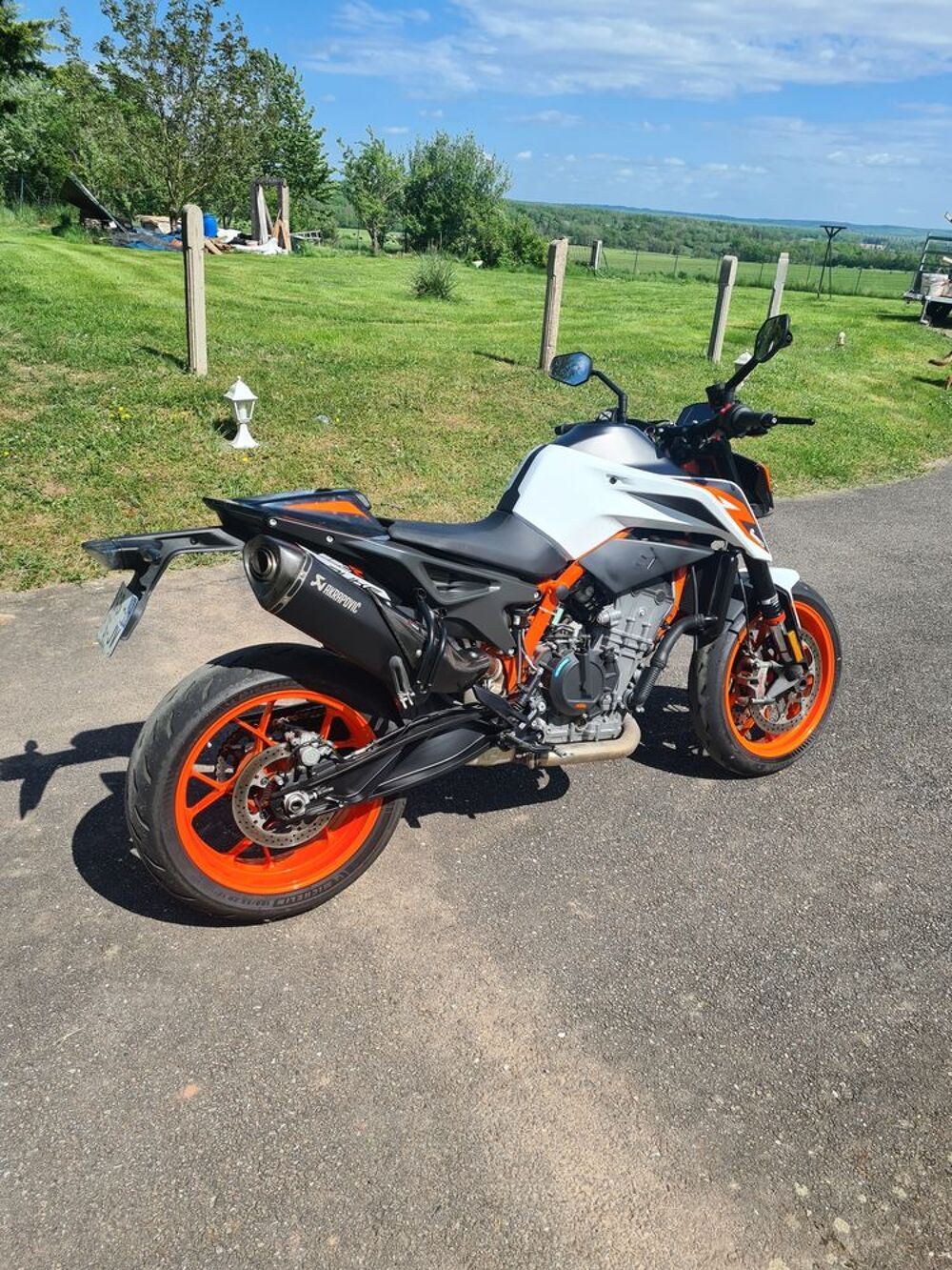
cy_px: 635
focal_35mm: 26
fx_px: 953
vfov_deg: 67.3
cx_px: 476
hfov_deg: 53.1
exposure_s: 1/2088
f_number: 1.8
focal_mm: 5.4
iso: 50
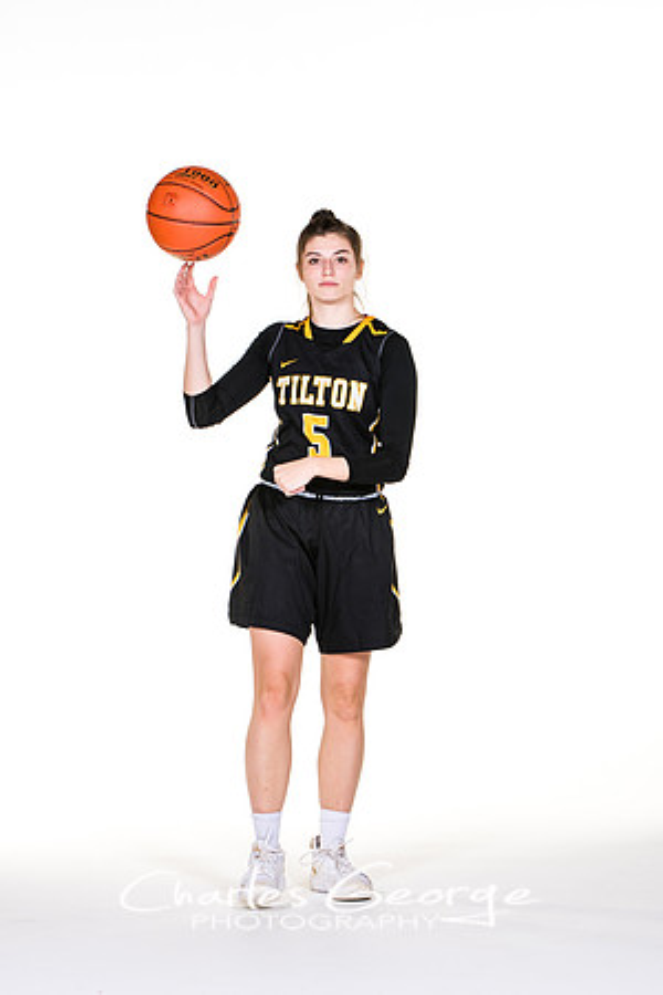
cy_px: 498
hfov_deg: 10.2
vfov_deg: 15.2
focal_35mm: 135
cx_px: 332
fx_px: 3729
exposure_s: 1/160
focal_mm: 90
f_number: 6.3
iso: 200
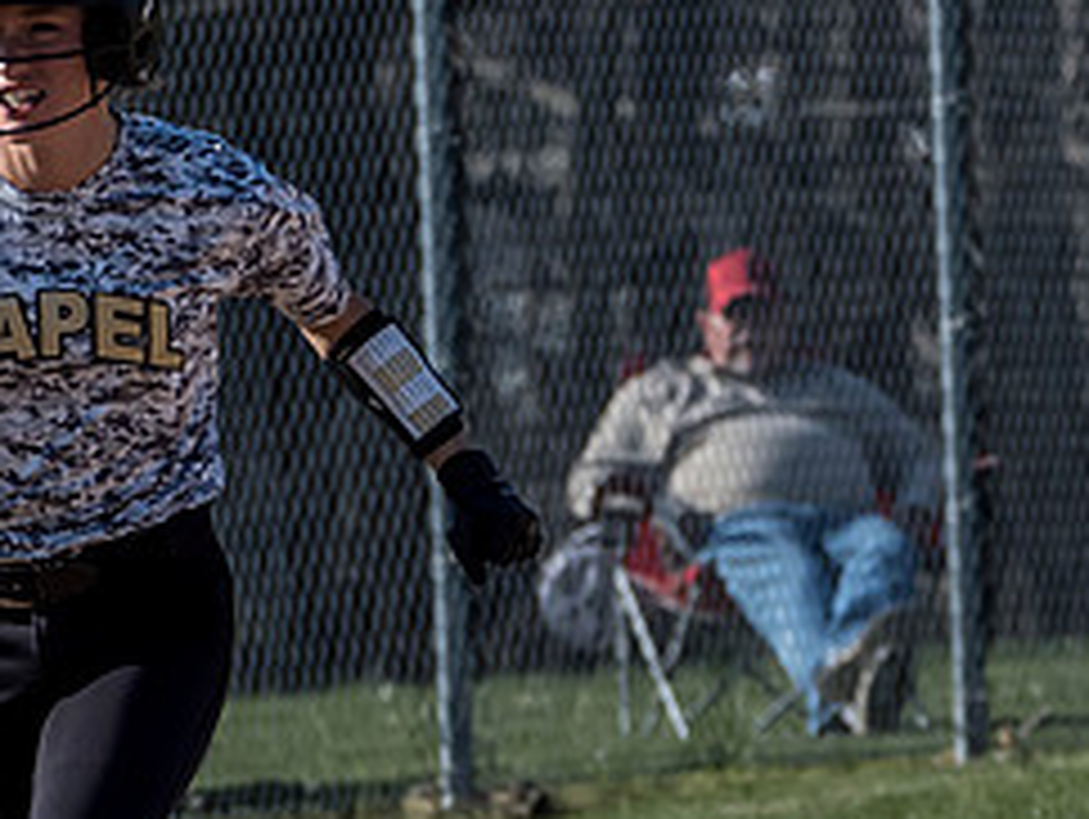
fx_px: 27208
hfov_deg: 2.3
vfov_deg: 1.7
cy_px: 605
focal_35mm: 864
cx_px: 76
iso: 400
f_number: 5
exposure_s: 1/1600
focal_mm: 138
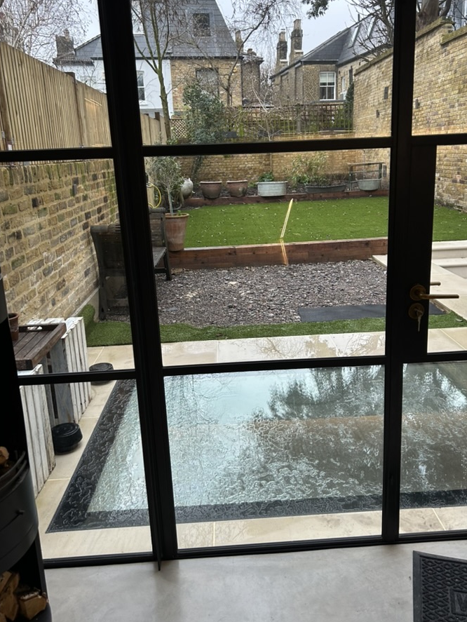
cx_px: 248
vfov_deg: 59.9
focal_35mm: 30
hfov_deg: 46.8
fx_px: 539
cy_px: 289
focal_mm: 5.7
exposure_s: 1/100
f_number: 1.5
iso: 100
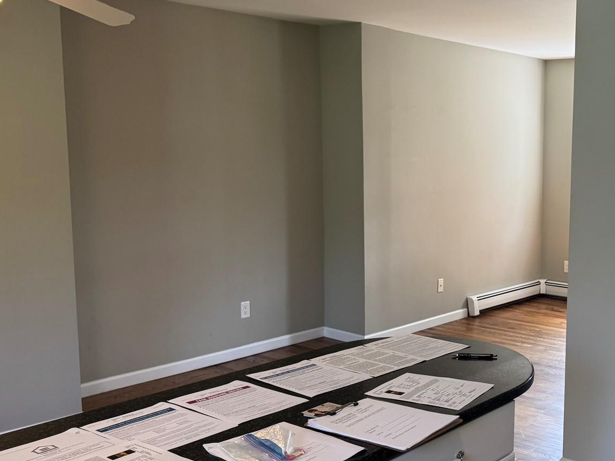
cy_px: 245
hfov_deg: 41.3
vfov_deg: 33.6
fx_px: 764
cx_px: 524
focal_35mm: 43
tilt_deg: -7.1
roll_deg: -1.0
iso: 250
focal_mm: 6.76
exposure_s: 1/60
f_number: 1.78
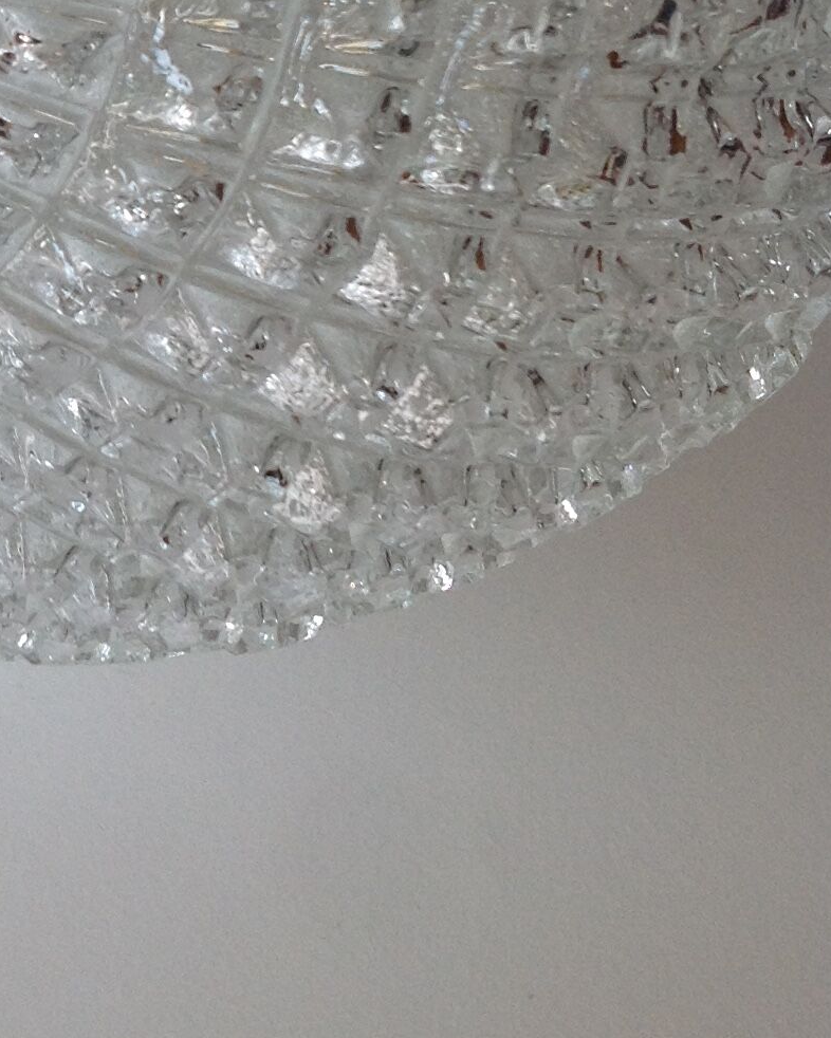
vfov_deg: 20.7
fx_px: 2766
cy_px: 49
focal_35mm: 90
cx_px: -148
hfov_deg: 16.4
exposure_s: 1/139
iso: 50
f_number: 2.4
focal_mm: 4.28
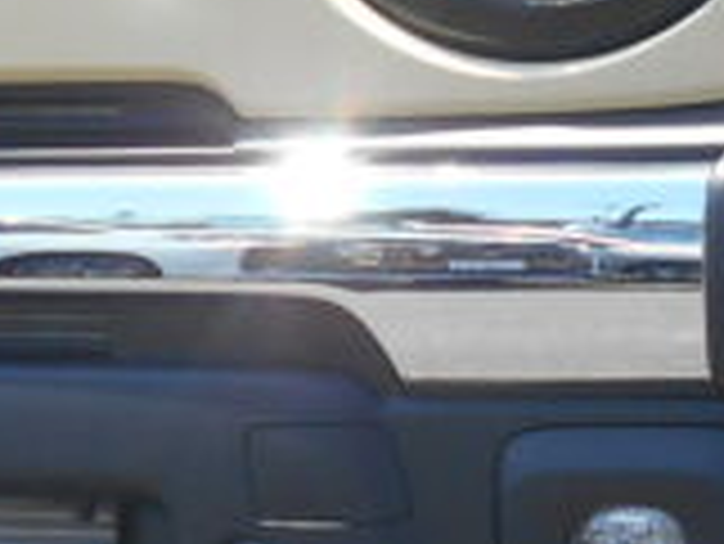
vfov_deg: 4.7
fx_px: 6656
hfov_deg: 6.2
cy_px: -36
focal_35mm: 318
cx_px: 522
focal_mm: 8.8
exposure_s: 1/250
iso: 80
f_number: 4.5
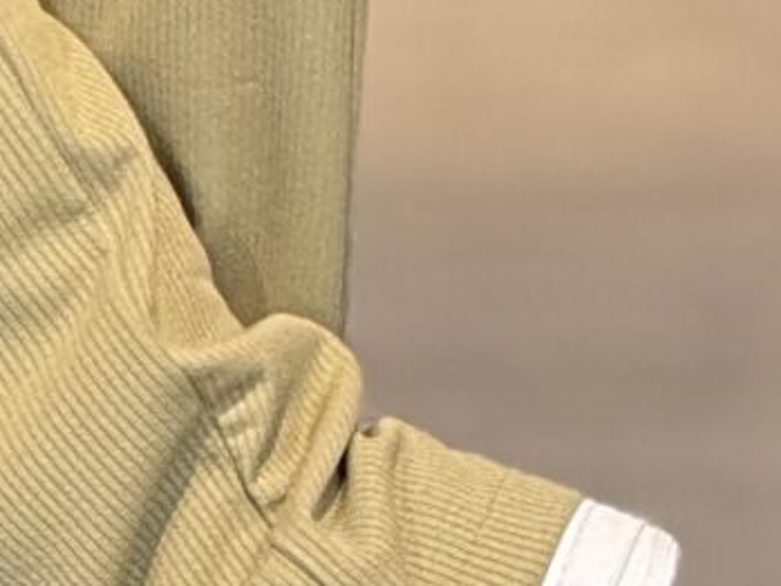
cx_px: -248
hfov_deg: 2.2
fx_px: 19884
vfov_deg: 1.7
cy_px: -1590
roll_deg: -0.9
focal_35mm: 881
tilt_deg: -1.5
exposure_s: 1/100
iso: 200
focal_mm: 15.66
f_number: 2.8
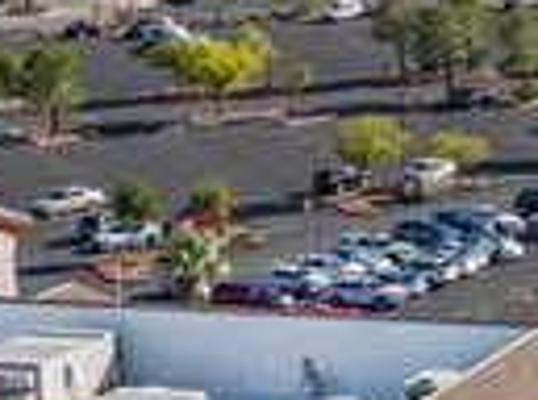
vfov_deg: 7.7
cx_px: 938
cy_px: 250
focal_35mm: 191
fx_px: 2960
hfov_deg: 9.9
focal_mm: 12.29
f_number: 2.8
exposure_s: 1/500
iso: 150
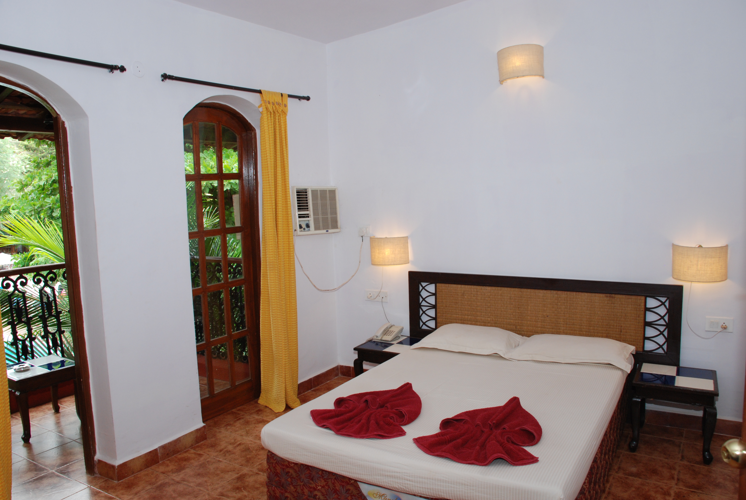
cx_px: 373
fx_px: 560
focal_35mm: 27
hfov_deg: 67.3
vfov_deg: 48.0
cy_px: 250
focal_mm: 18
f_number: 8
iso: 400
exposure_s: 1/50
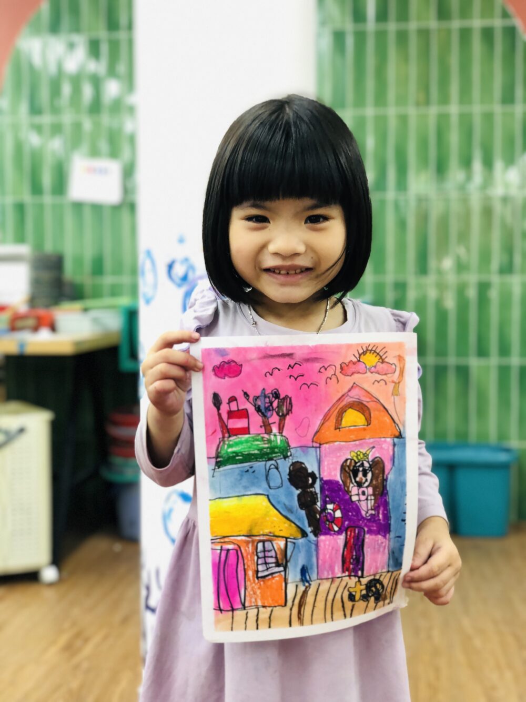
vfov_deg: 36.8
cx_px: 263
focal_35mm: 52
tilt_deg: -2.6
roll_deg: -0.7
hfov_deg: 28.0
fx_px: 1053
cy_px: 351
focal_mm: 6
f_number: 2.4
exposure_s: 1/50
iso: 64
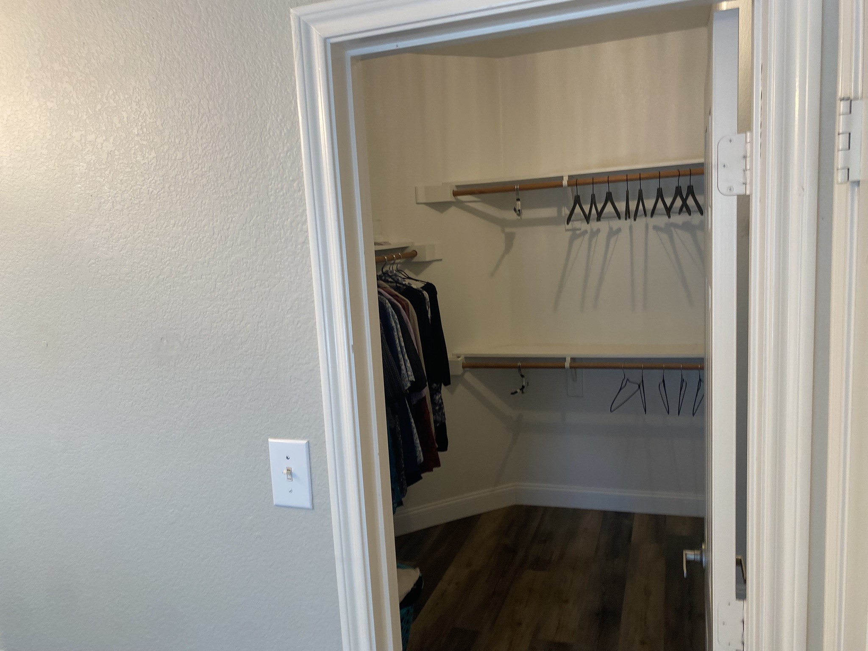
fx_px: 652
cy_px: 326
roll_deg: +4.5
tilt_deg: -9.6
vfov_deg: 53.1
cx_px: 434
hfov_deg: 67.3
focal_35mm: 26
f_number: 1.8
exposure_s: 1/60
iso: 80
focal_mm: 4.25
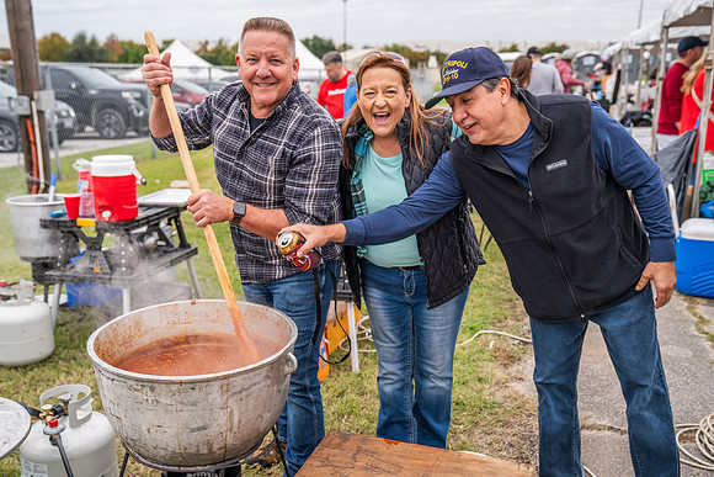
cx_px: 357
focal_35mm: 38
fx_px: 754
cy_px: 238
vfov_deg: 35.1
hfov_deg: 50.7
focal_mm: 38
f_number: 3.5
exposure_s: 1/800
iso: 500
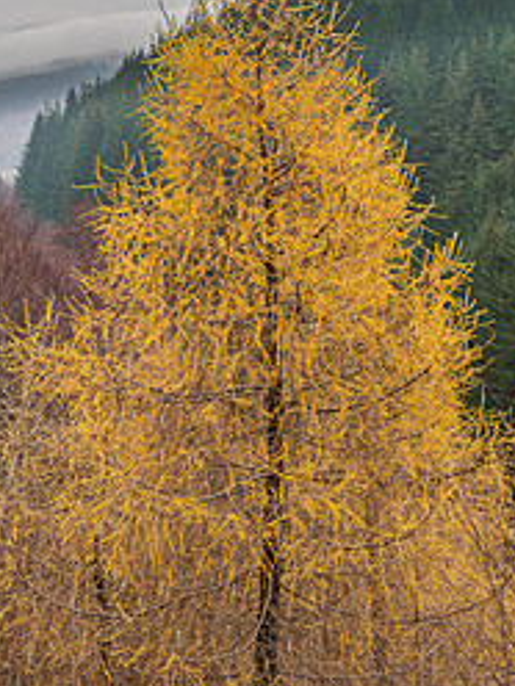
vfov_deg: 24.3
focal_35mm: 80
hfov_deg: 18.4
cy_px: 257
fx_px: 1587
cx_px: 188
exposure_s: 1/20
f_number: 4.5
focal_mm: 22
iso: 200
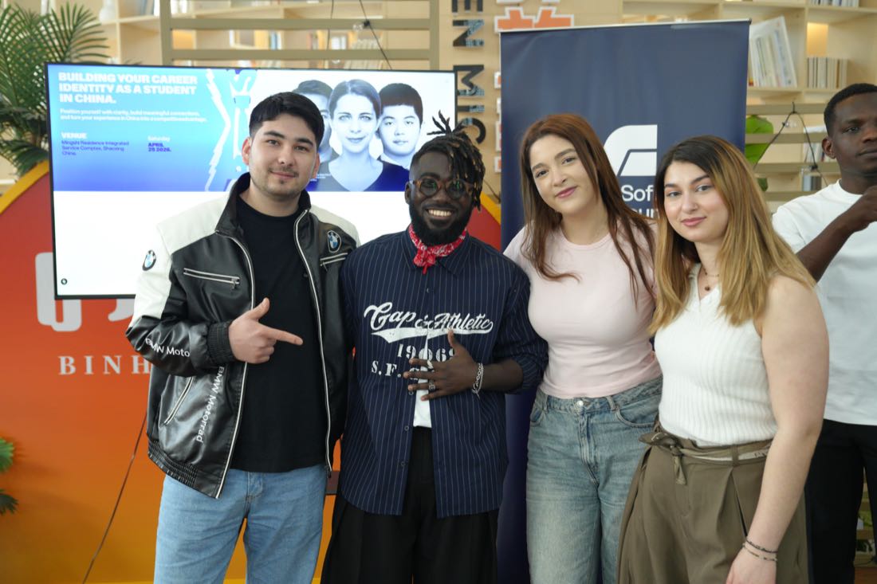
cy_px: 292
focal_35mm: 39
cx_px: 438
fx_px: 950
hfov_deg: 49.6
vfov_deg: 34.2
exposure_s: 1/125
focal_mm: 39
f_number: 3.5
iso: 2000
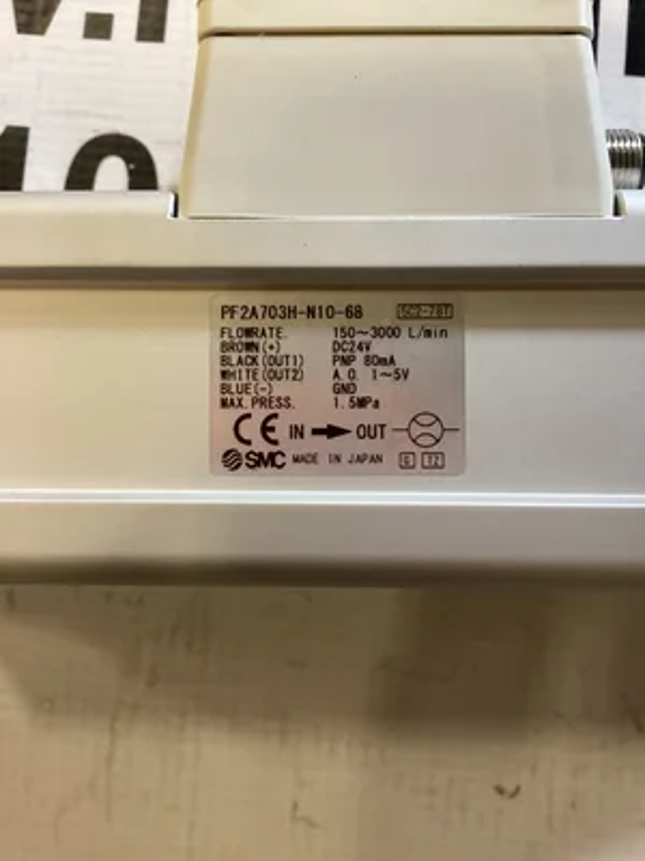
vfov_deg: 58.4
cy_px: 430
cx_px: 322
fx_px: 770
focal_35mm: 31
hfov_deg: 45.4
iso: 400
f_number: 2.4
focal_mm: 3.3
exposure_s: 1/50
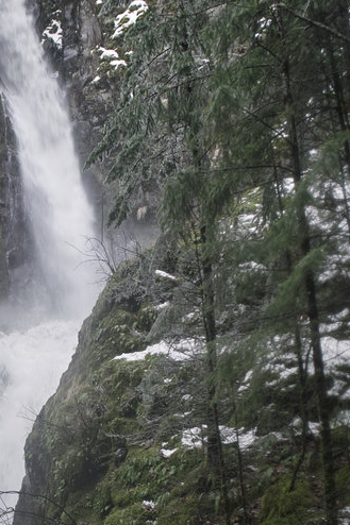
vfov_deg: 29.1
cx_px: 15
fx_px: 992
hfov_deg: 19.5
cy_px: 411
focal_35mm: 68
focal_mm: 16.6
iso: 100
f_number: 4
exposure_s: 1/40
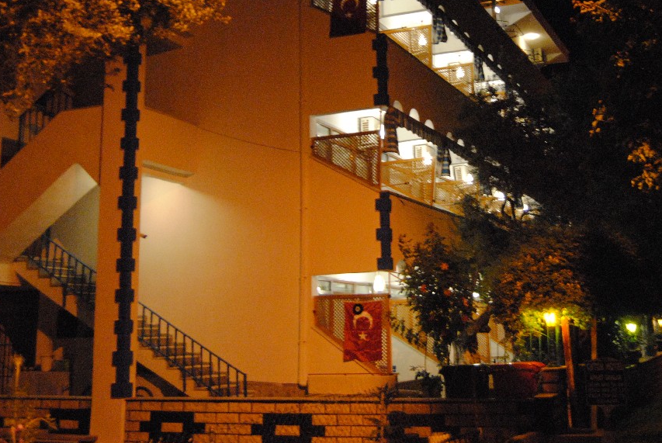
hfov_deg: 43.4
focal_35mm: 45
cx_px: 386
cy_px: 130
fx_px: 828
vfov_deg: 29.6
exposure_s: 1/13
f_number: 3.5
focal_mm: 20
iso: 1600
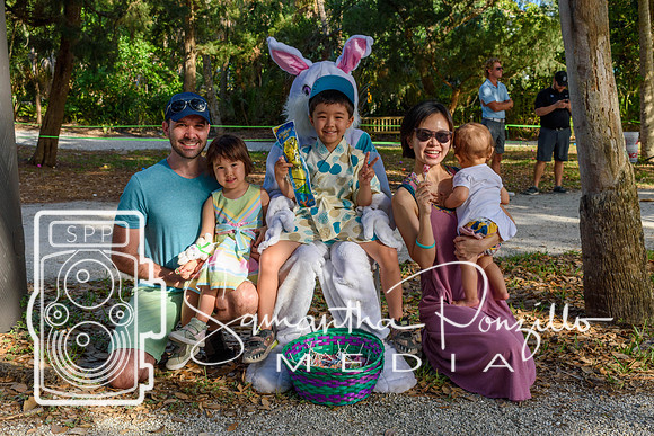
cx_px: 327
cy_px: 218
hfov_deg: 46.4
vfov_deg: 31.9
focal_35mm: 42
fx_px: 763
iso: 220
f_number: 8
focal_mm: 28
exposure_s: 1/250
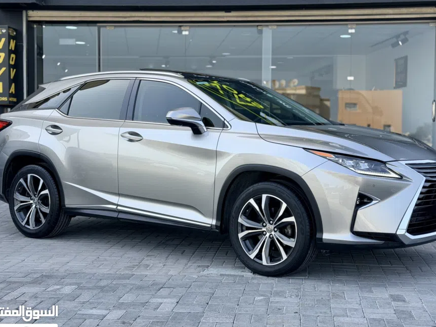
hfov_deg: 33.8
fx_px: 718
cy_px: 160
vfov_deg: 25.7
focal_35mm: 57
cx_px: 231
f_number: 1.78
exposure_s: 1/1838
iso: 80
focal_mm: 6.76
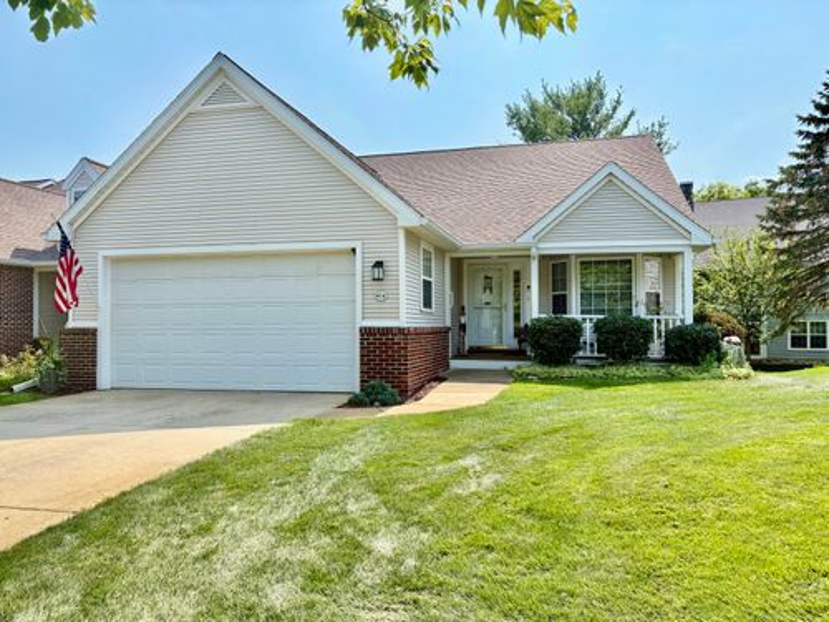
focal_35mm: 26
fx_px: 623
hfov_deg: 67.3
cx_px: 414
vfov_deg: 53.1
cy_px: 311
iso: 50
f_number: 1.6
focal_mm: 5.96
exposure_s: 1/3279
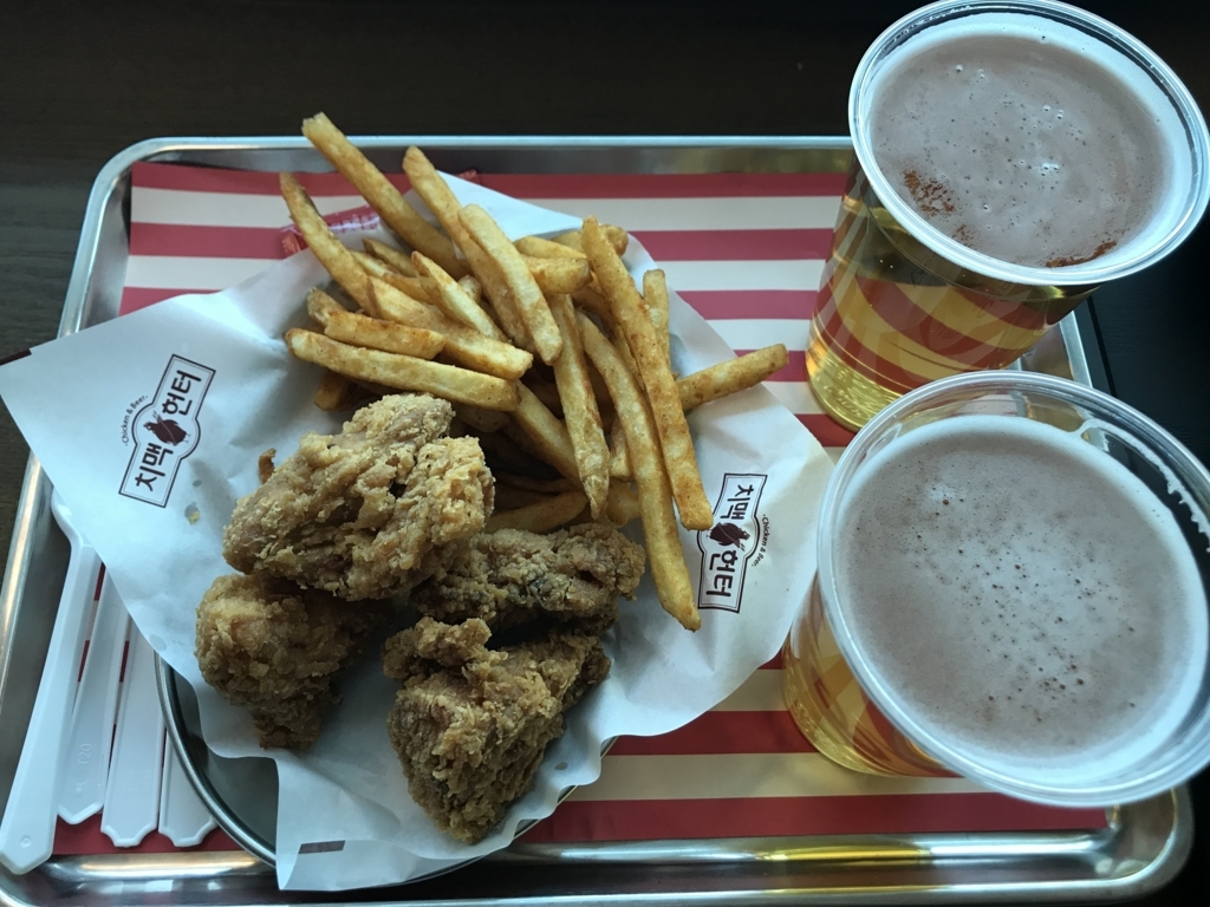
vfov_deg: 49.7
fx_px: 979
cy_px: 454
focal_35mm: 28
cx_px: 605
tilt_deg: -66.9
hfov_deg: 63.4
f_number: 1.8
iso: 25
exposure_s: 1/40
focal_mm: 3.99
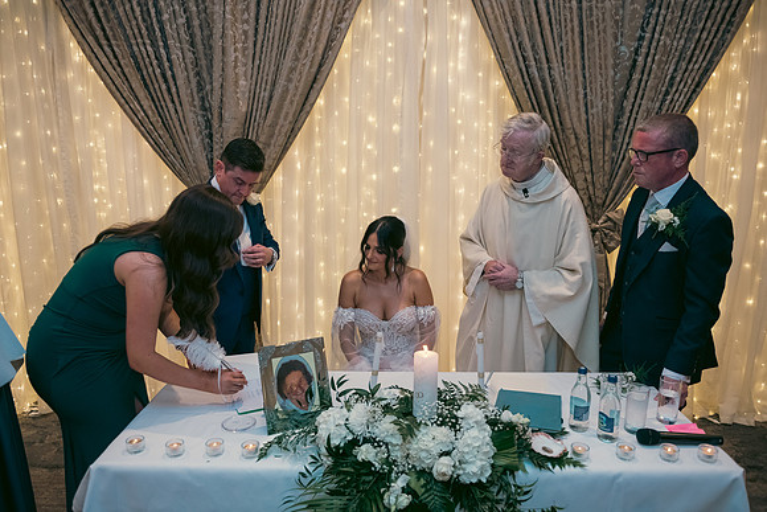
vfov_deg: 49.6
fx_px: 554
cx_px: 384
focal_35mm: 26
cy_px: 256
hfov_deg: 69.4
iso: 800
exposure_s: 1/160
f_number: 3.5
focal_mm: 26
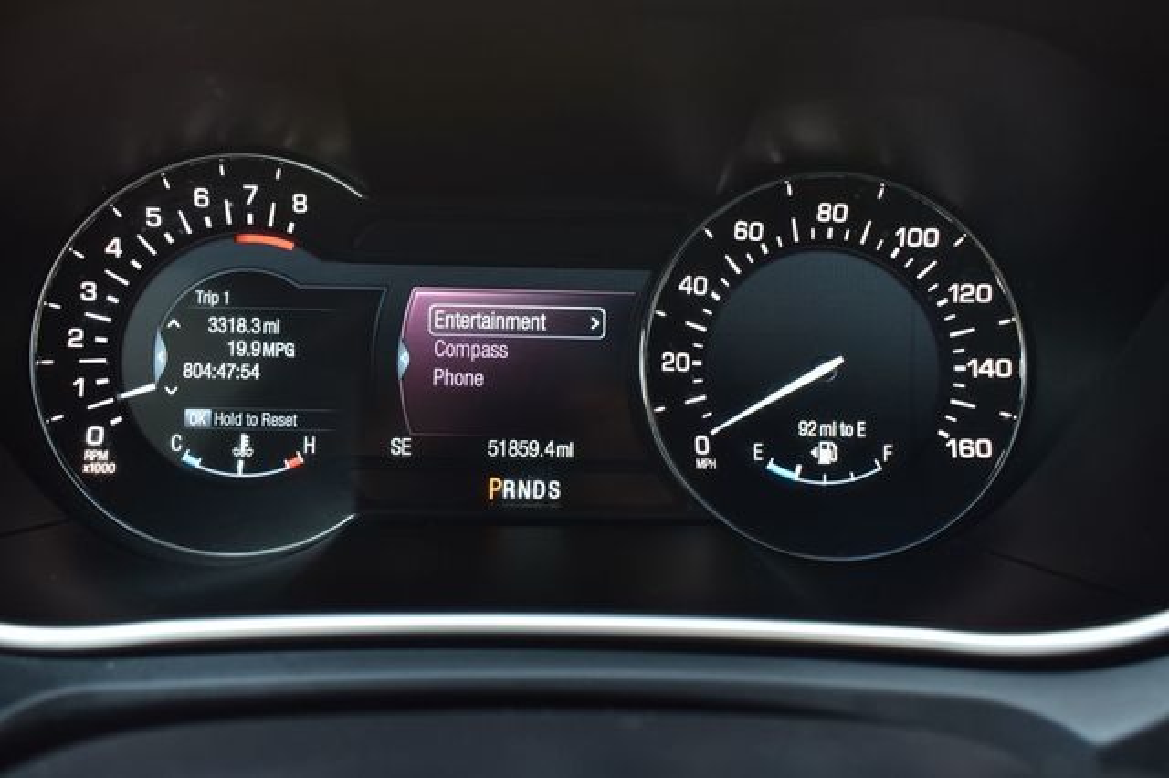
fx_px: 1071
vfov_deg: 39.9
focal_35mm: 33
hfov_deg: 57.2
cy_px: 389
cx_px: 584
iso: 560
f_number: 6.3
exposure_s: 1/15
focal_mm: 22
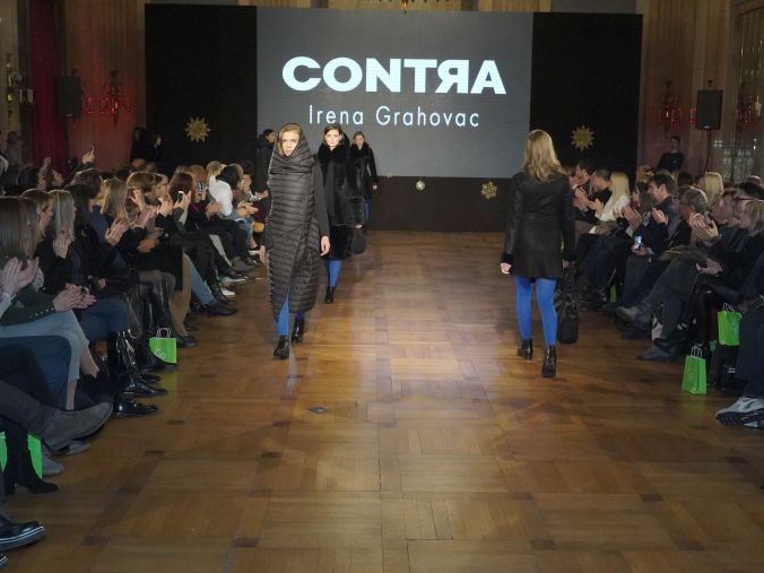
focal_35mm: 46
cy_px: 285
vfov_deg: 31.5
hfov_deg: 41.2
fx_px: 1015
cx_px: 400
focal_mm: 28
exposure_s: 1/400
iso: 12800
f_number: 8
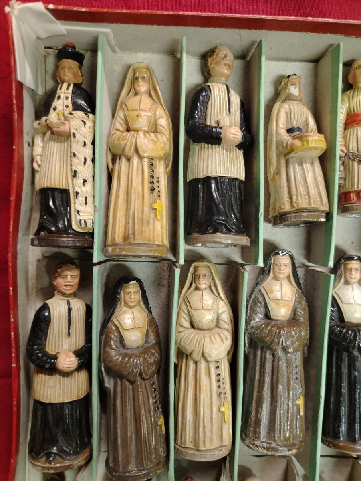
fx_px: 333
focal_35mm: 24
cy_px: 240
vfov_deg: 71.6
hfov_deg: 56.8
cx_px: 180
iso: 2331
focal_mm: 5.25
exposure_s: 1/33.3
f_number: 1.75
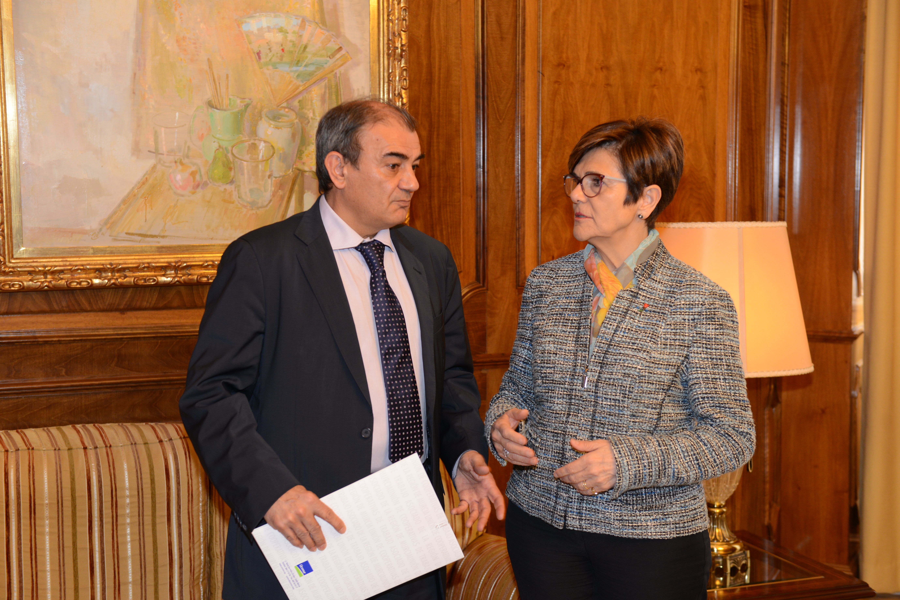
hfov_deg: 38.2
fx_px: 1300
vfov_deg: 26.0
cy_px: 300
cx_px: 450
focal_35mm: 52
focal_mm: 52
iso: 800
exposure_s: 1/60
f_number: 3.5
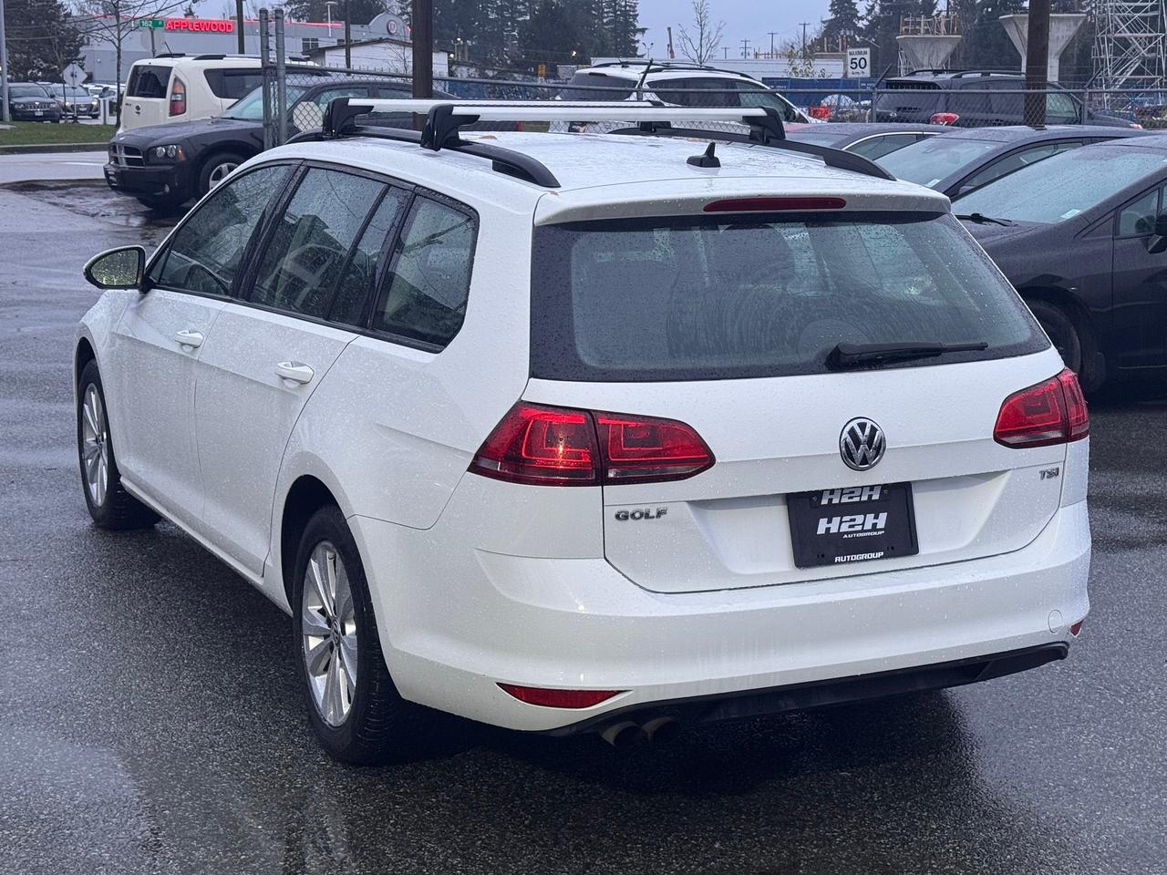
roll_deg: -0.1
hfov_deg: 39.7
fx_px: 1618
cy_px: 438
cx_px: 584
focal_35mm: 48
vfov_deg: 30.3
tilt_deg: -8.8
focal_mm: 6.76
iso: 100
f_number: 1.78
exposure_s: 1/77
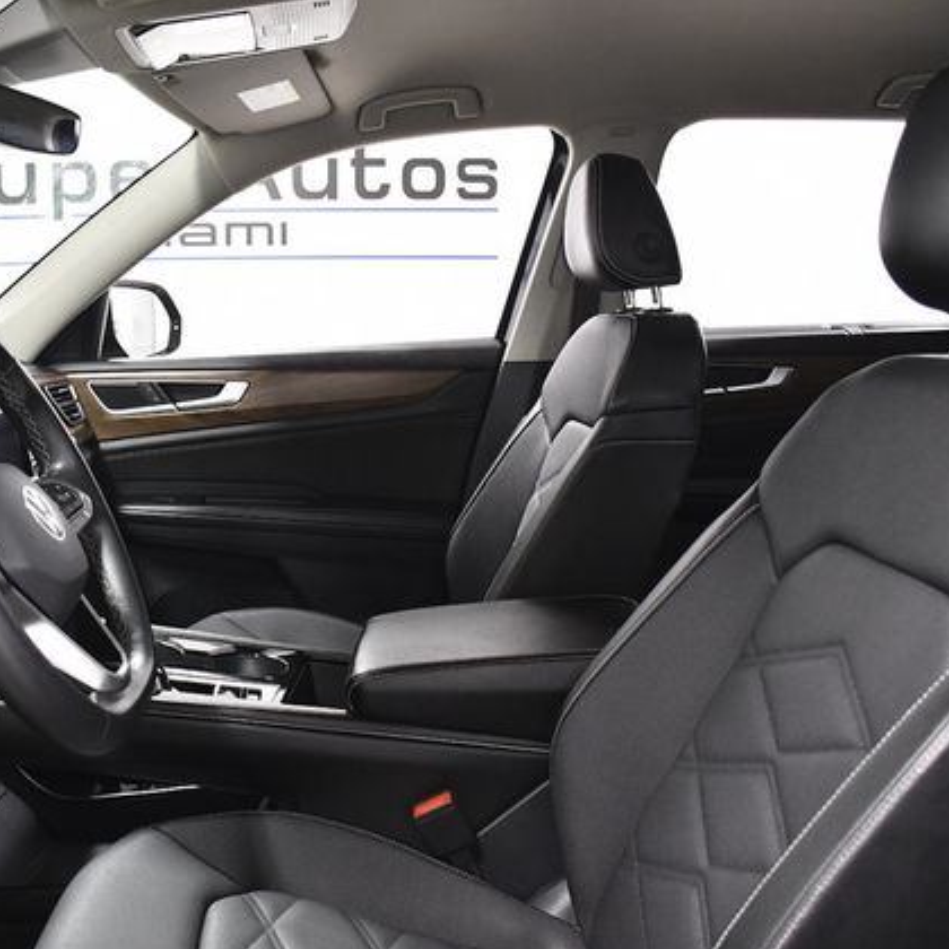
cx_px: 314
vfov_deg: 47.2
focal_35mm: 35
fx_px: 1086
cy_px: 480
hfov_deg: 46.5
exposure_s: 1/100
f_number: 4.5
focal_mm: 18
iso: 2500
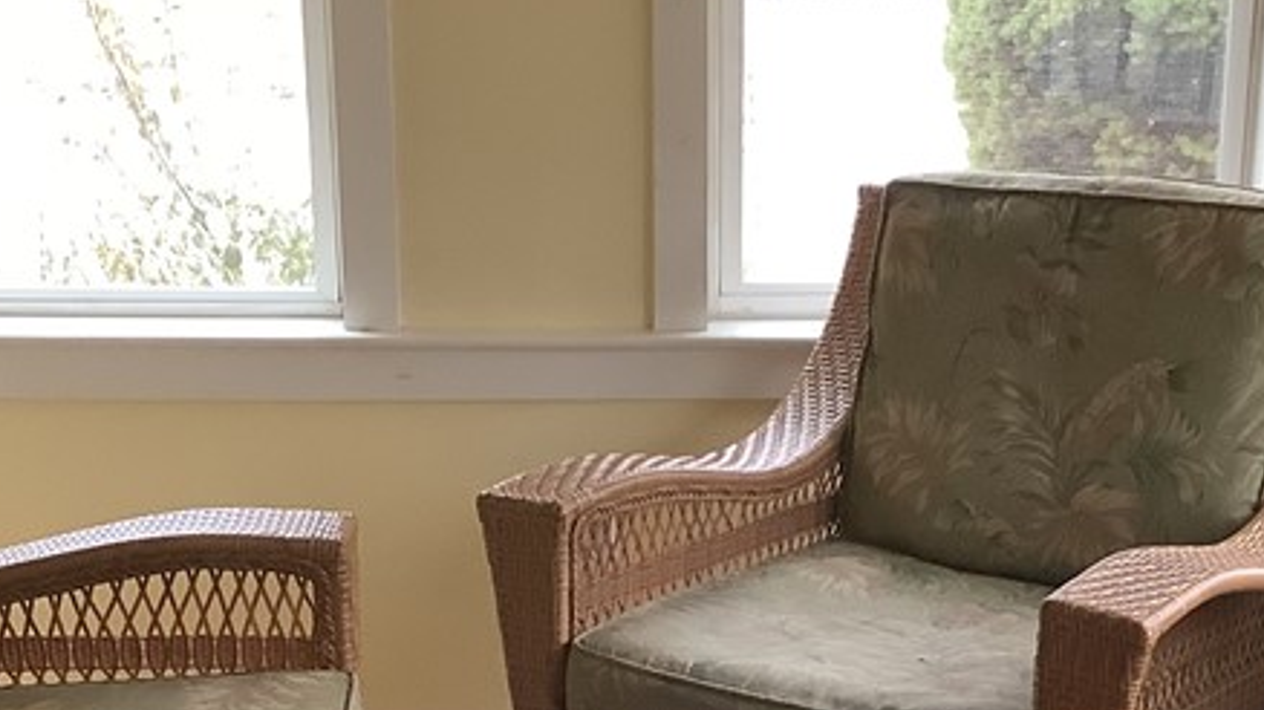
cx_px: 739
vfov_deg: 14.9
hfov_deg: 26.8
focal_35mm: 79
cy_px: 753
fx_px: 2647
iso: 200
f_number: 2.4
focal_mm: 3.3
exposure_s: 1/60
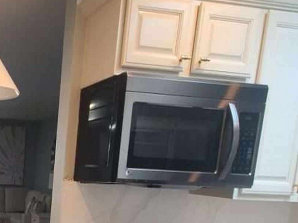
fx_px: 284
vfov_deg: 37.2
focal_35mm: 33
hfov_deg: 40.2
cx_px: -55
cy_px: 235
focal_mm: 2.2
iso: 125
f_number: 2.2
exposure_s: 1/60
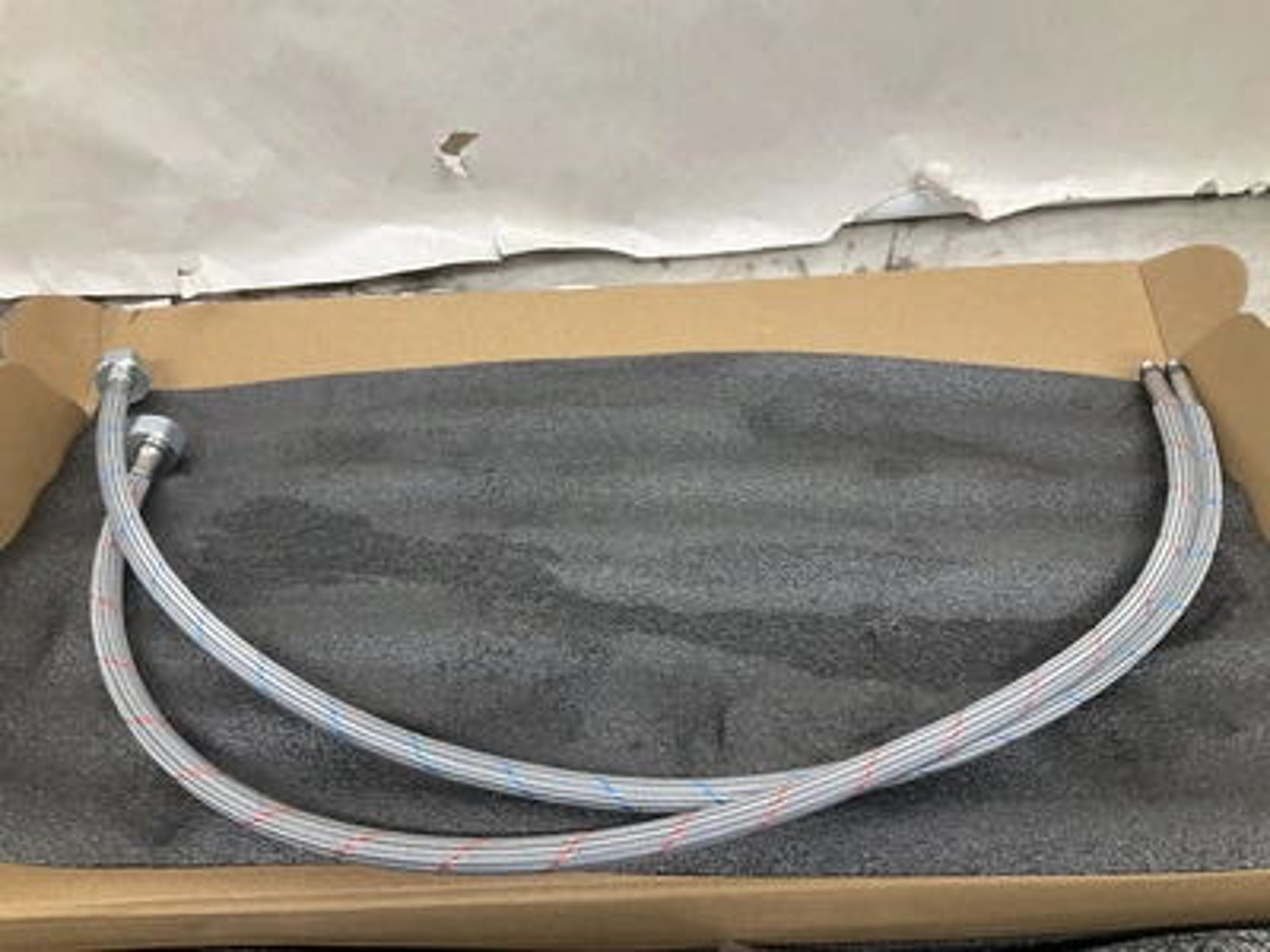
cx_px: 635
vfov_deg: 48.2
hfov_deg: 61.7
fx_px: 1064
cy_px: 476
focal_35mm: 29
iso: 40
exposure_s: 1/60
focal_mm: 3
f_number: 1.8
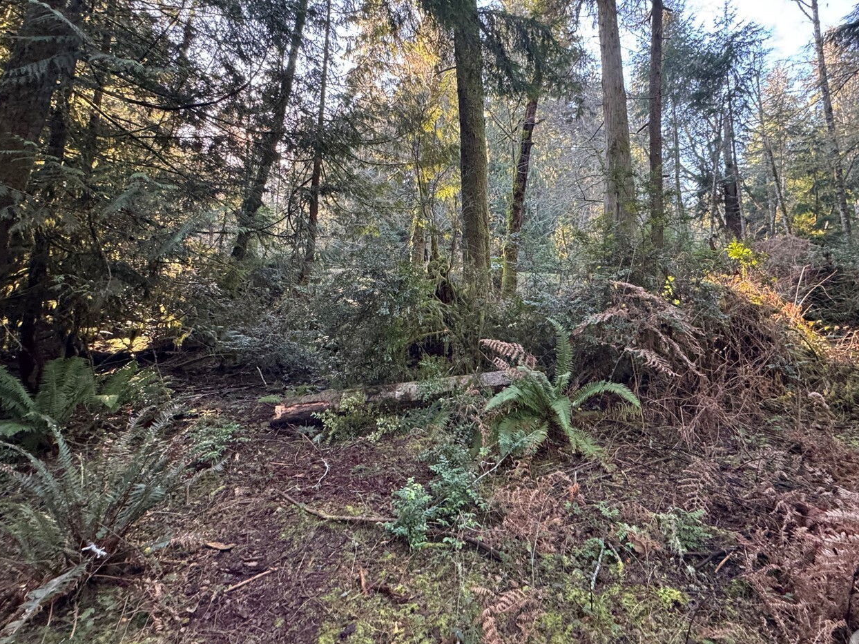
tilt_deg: +7.0
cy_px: 260
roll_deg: -1.0
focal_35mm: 18
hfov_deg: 87.4
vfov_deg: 70.9
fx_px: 447
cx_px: 476
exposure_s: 1/91
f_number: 2.2
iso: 320
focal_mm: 2.22
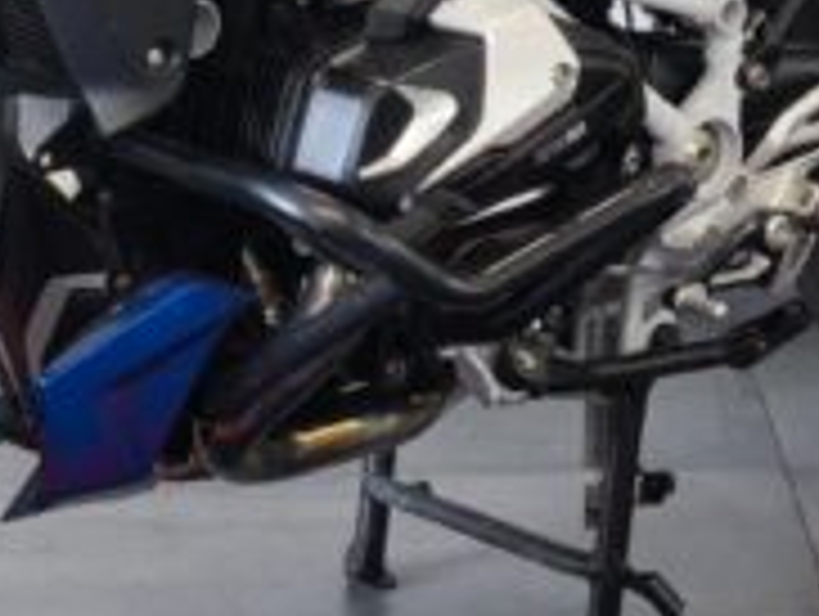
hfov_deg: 10.2
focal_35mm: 194
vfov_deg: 7.6
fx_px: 4596
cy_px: 13
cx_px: 261
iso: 64
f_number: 1.6
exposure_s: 1/100
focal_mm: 6.57
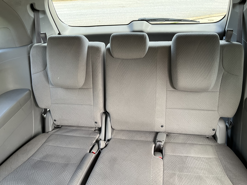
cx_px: 124
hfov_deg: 67.3
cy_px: 92
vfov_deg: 53.1
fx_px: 186
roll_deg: +1.5
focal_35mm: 26
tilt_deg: -32.6
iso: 125
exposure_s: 1/111
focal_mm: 5.1
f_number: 1.6
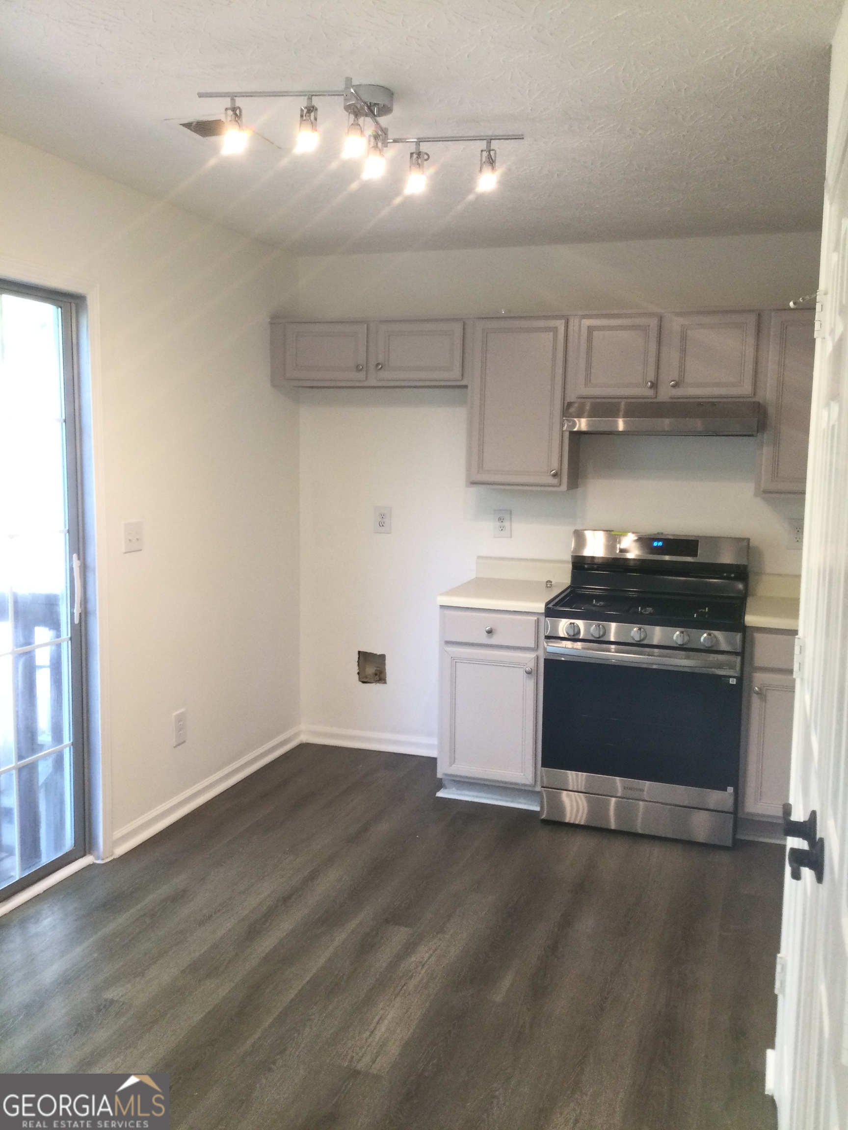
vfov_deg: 58.4
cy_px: 565
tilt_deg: -7.2
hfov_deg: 45.4
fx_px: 1013
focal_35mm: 31
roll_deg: -1.6
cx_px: 424
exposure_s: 1/30
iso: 64
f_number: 2.4
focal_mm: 3.3
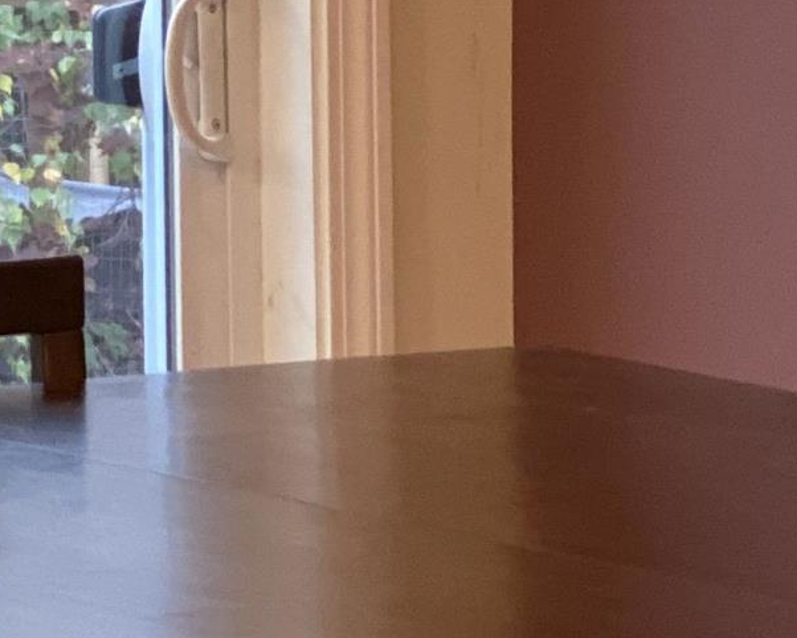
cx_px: -204
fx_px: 6111
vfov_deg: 5.9
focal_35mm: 259
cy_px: -271
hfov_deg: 7.4
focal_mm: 6
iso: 200
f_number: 2
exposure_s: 1/40
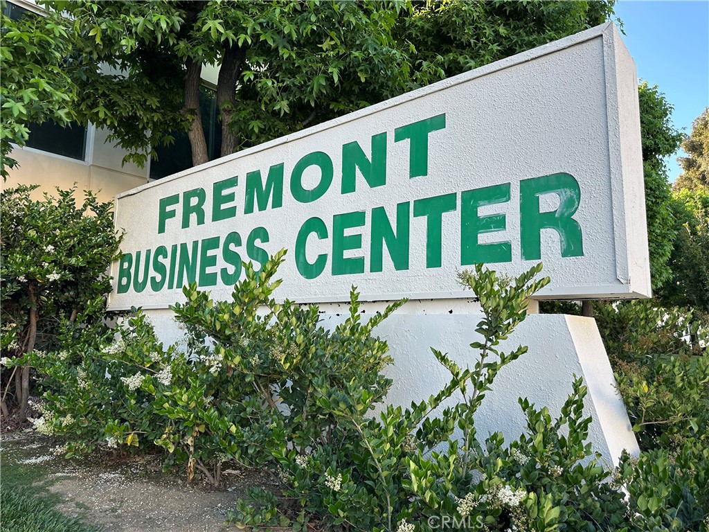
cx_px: 354
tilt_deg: +8.2
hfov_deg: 71.6
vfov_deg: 56.8
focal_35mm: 24
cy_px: 266
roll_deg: -0.2
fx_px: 492
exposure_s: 1/574
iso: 80
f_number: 1.78
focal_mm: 6.86
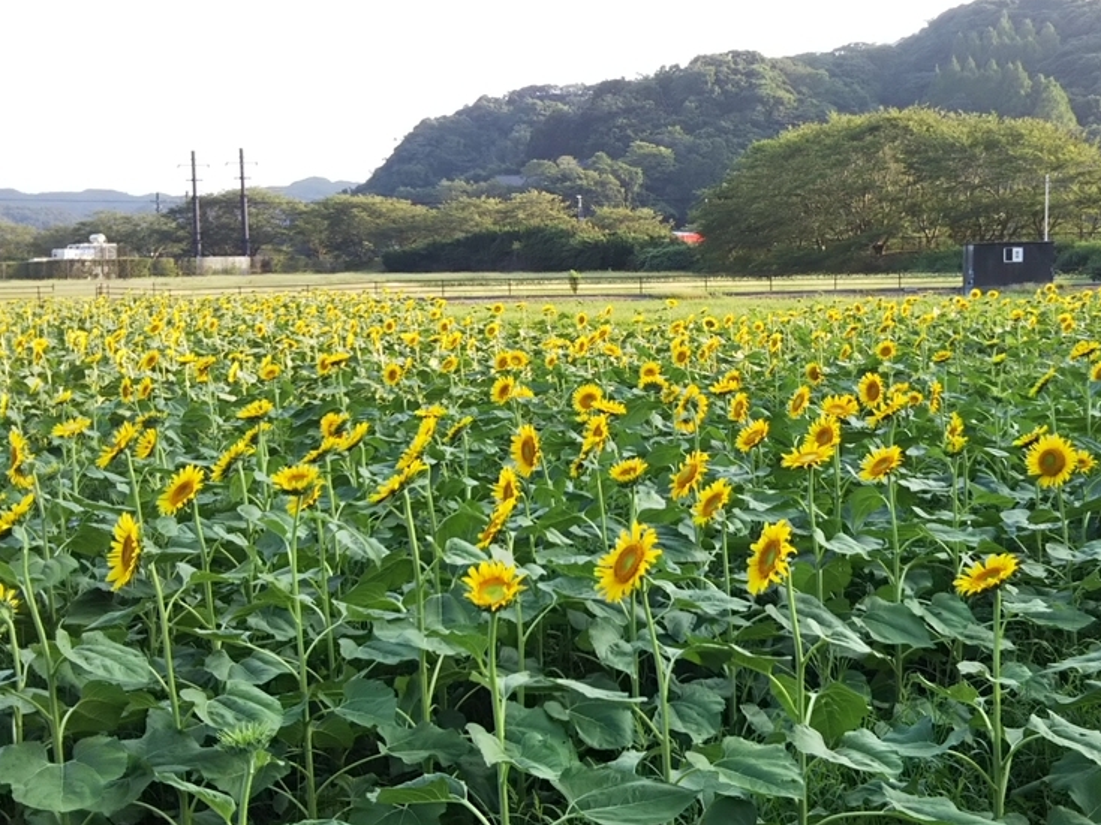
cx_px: 662
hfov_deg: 38.8
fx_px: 1558
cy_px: 397
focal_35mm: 49
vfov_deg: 29.7
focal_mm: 4
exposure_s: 1/180
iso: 20
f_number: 2.2
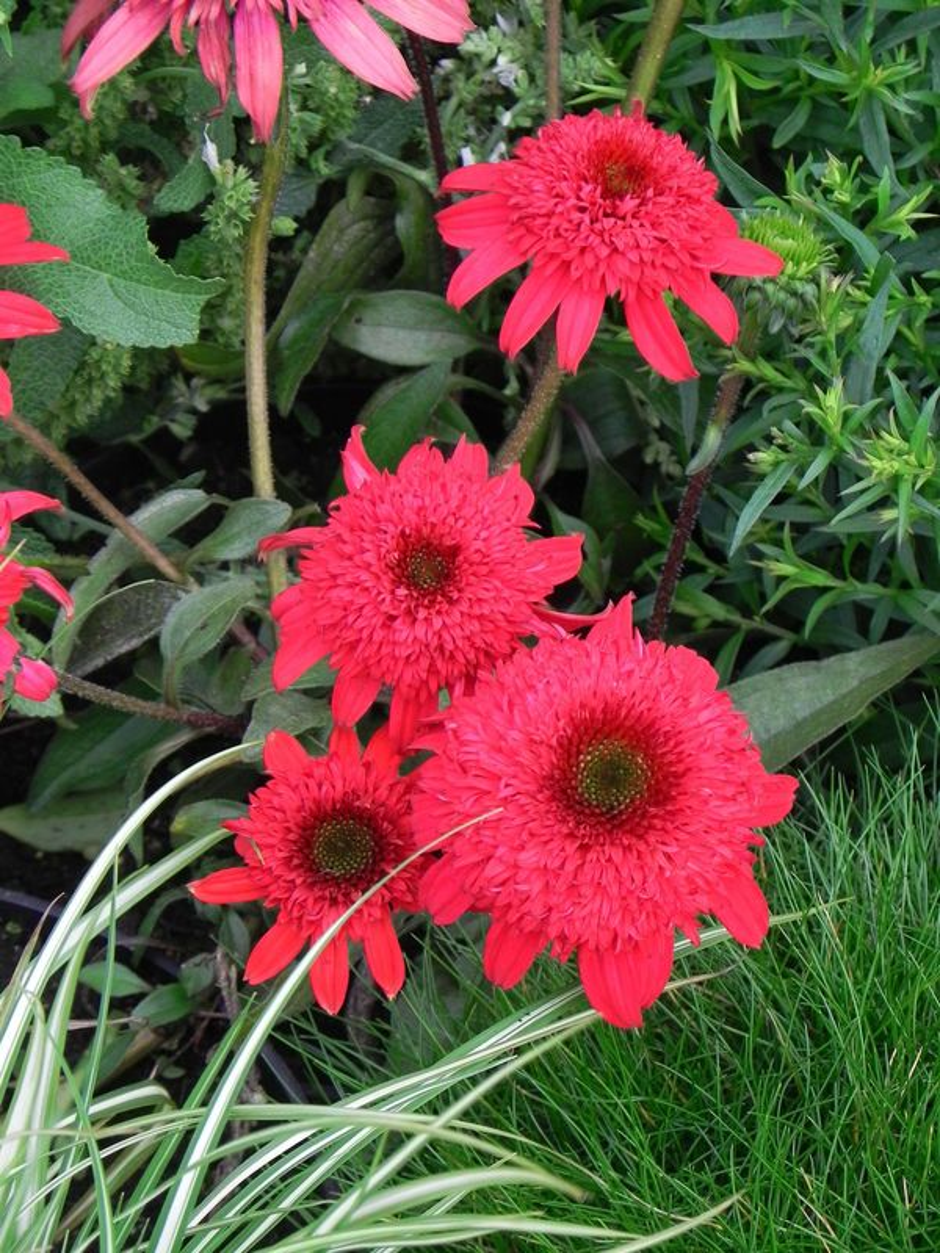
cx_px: 470
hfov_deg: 7.0
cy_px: 626
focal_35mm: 212
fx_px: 7676
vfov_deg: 9.3
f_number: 5
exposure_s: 1/125
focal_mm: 37.7
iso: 160
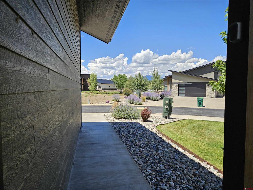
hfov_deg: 73.9
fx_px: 168
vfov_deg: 58.9
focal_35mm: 23
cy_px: 95
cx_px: 126
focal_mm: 5.4
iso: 25
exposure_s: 1/1182
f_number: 1.8
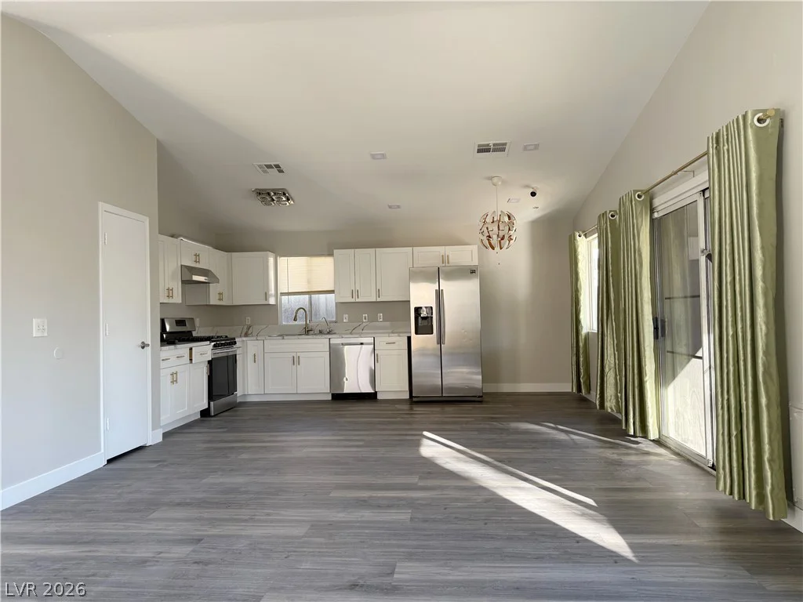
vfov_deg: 56.8
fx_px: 557
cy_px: 301
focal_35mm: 24
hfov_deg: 71.6
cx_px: 402
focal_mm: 6.76
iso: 160
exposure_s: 1/121
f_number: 1.78
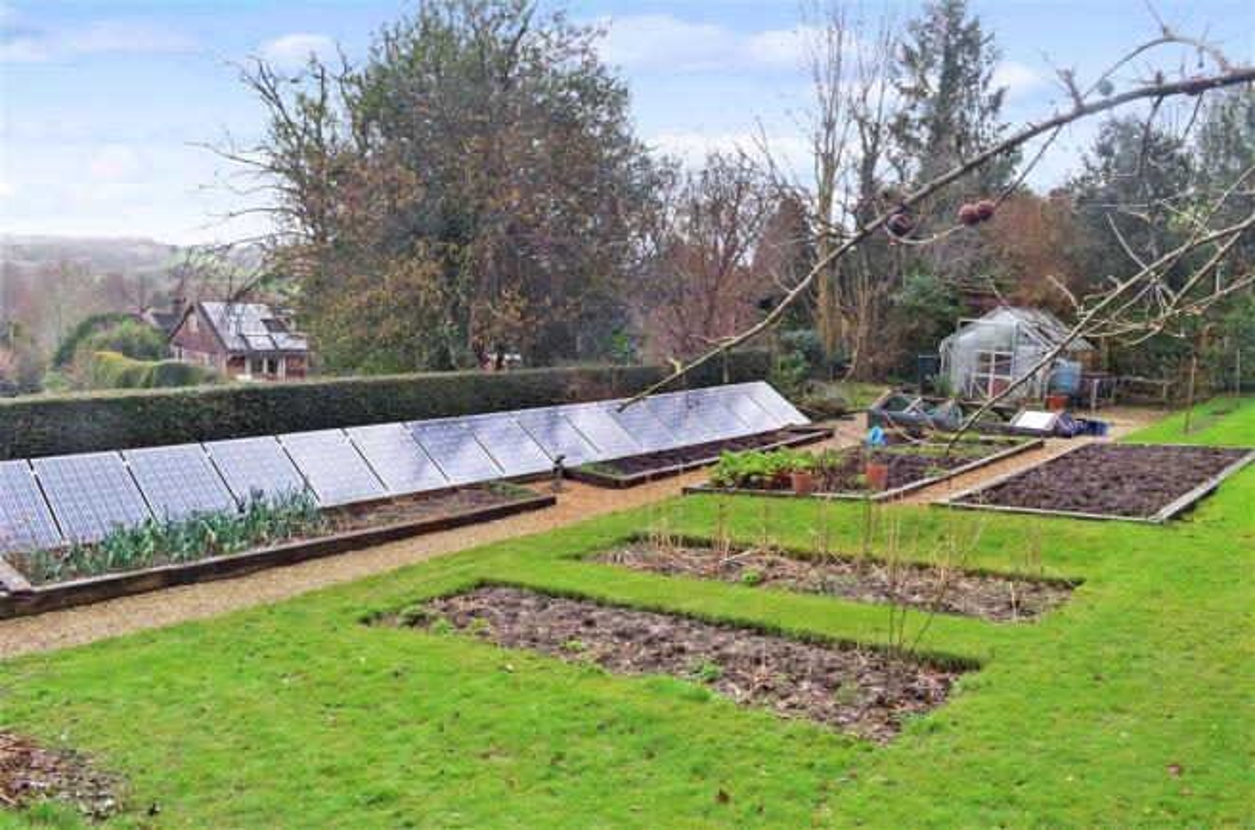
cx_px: 628
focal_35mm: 27
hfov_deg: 67.5
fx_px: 939
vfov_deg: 47.7
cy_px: 415
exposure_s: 1/20
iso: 640
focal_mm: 18
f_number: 14
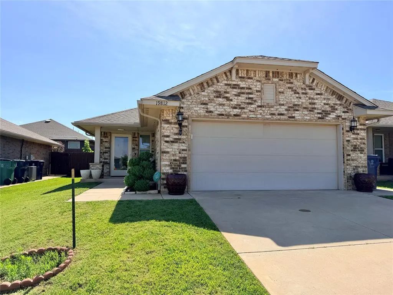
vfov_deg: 56.8
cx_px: 196
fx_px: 272
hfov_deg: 71.6
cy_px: 148
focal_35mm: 24
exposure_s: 1/4975
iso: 80
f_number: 1.78
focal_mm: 6.76
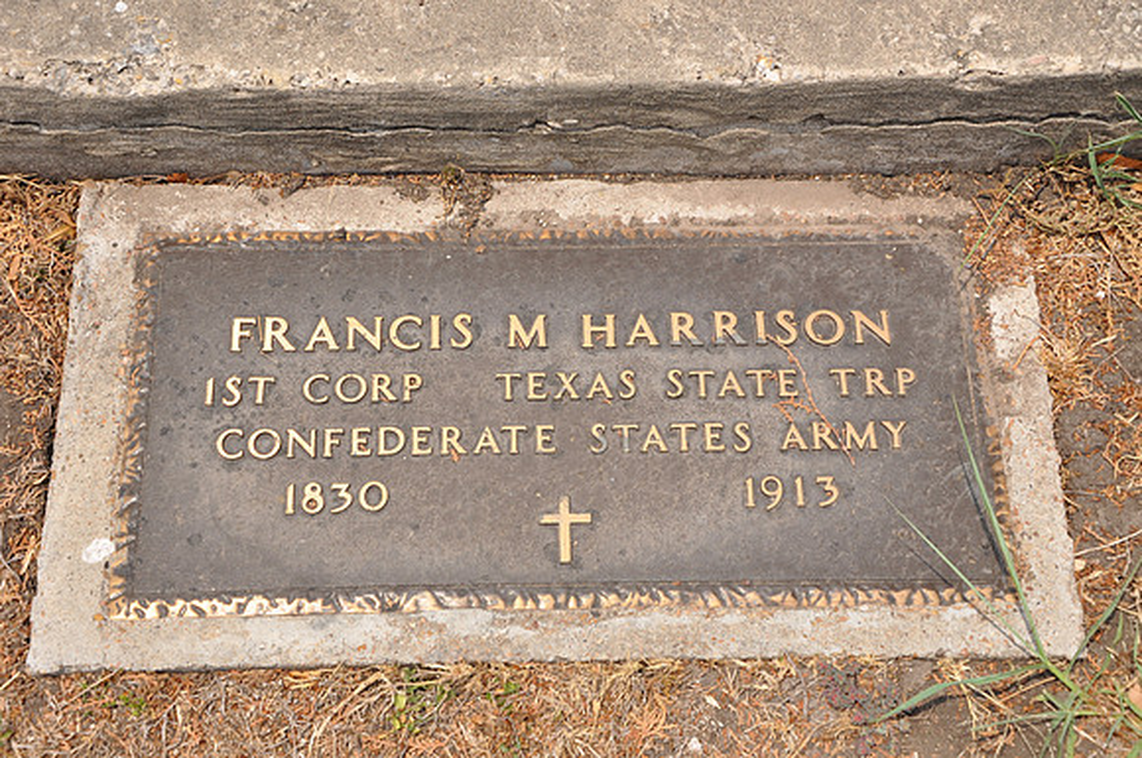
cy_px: 379
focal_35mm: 60
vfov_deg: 22.6
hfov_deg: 33.4
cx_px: 571
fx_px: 1901
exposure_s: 1/320
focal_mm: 40
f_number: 9
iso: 200
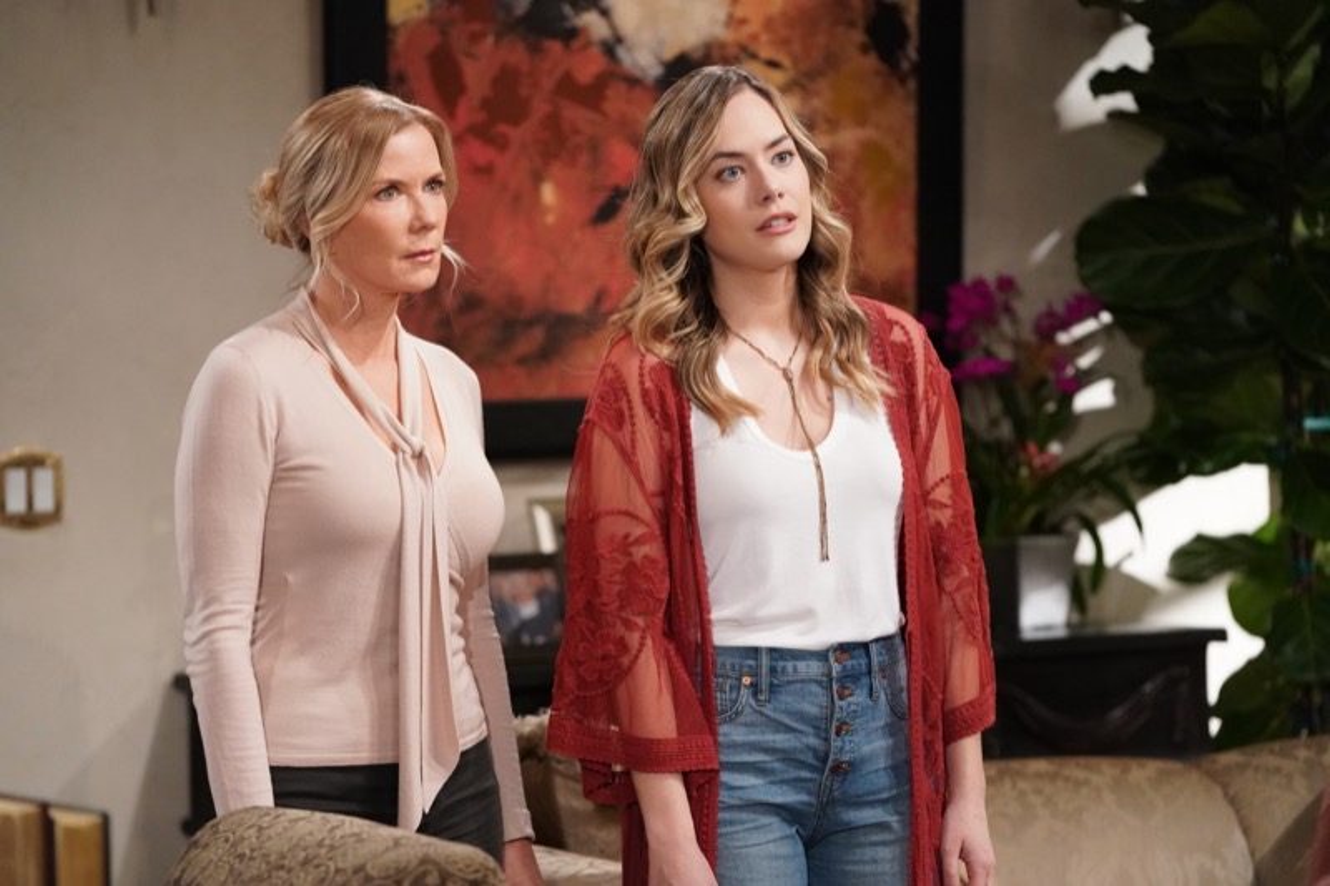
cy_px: 443
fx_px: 4654
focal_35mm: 126
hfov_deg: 16.3
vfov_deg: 10.9
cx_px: 665
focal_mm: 126
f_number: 3.5
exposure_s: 1/200
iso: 6400
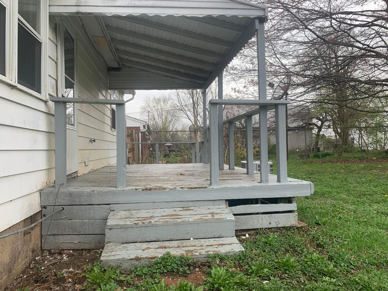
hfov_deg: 67.3
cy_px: 146
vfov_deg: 53.1
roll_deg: +0.4
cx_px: 194
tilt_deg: +1.4
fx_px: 291
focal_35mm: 26
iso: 25
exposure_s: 1/500
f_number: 1.8
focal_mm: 4.25
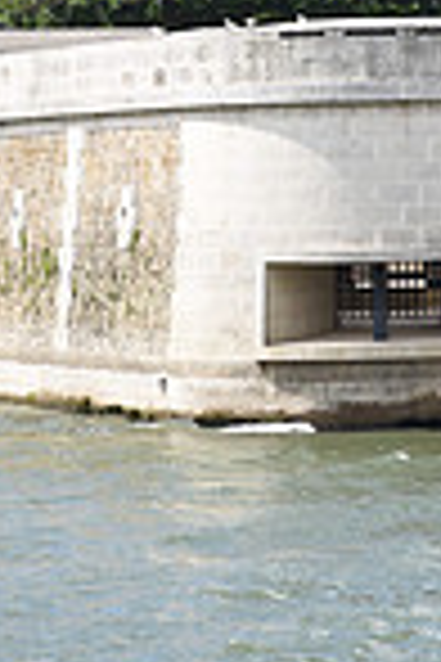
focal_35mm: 260
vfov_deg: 7.7
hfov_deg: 5.3
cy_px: -527
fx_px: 4777
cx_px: 416
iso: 125
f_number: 9
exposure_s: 1/200
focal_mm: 66
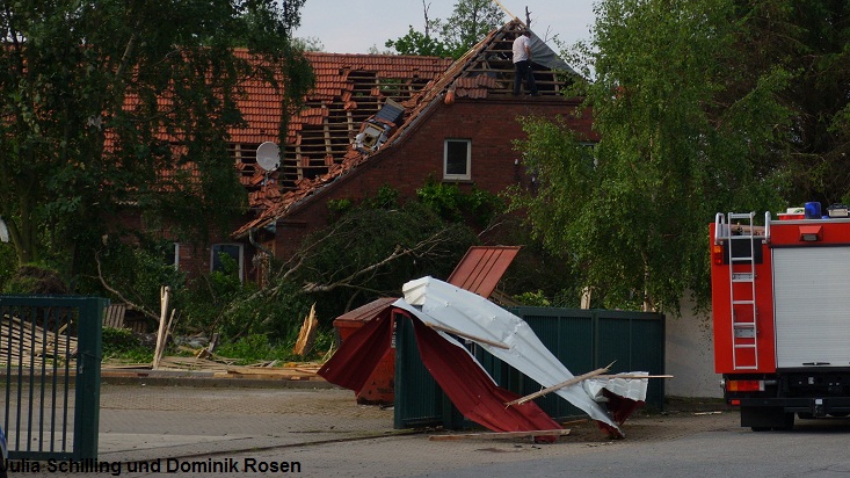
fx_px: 3087
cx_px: 408
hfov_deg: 15.7
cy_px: 125
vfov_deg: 8.8
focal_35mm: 137
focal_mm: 23.31
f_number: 5.1
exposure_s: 1/192
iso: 50
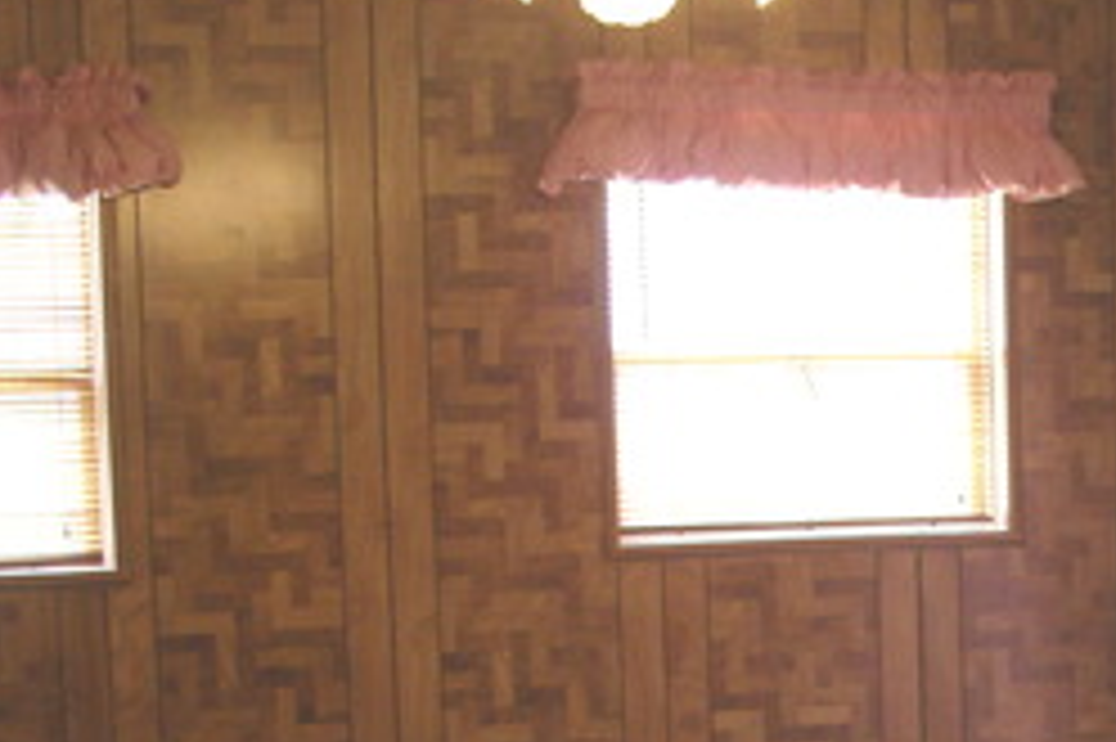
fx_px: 3160
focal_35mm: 102
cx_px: 1116
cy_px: 832
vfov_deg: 13.1
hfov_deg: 19.5
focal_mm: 7.8
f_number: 2.8
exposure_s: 1/40
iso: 160
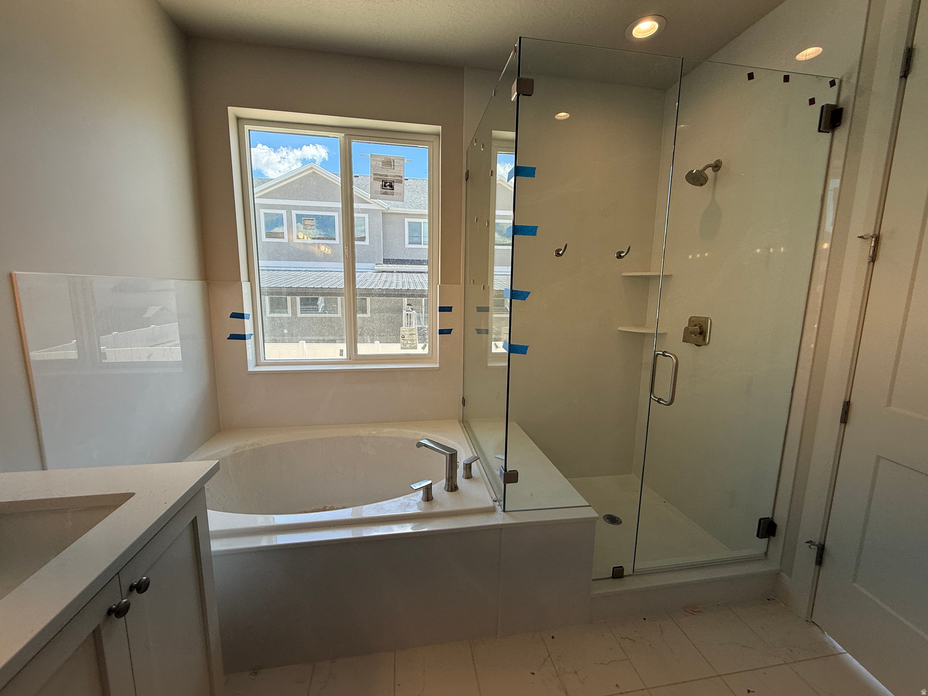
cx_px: 464
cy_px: 348
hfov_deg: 102.1
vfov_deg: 85.7
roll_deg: -0.4
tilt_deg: -7.7
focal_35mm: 14
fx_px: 375
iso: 50
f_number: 2.2
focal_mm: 2.22
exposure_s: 1/260
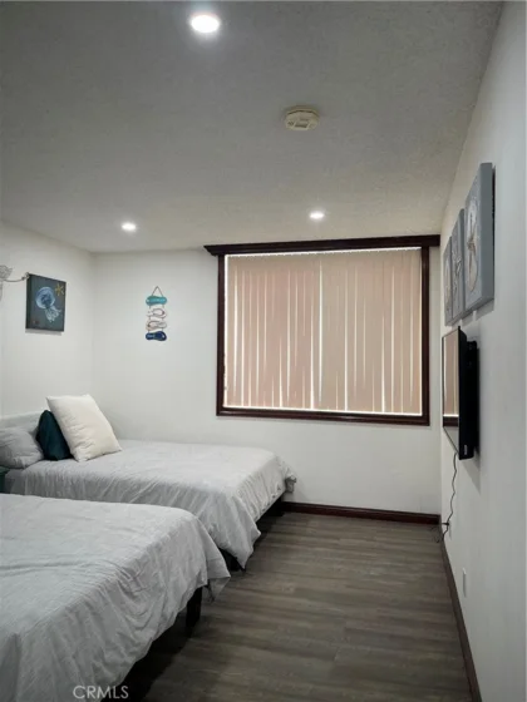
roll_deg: +0.2
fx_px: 507
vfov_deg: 69.4
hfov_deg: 54.9
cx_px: 264
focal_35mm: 25
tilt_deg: +2.2
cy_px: 351
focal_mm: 5.1
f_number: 1.6
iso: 64
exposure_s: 1/60
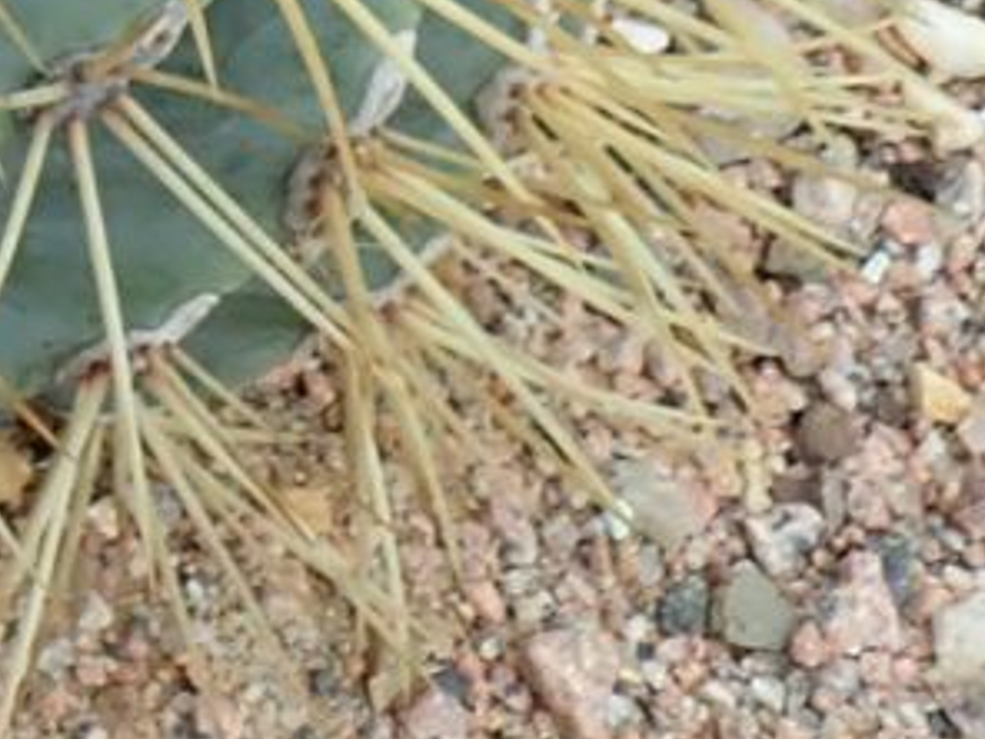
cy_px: -1282
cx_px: -1438
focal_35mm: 203
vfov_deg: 6.8
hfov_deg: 8.8
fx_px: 5776
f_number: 3.2
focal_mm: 5.5
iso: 100
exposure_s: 1/200
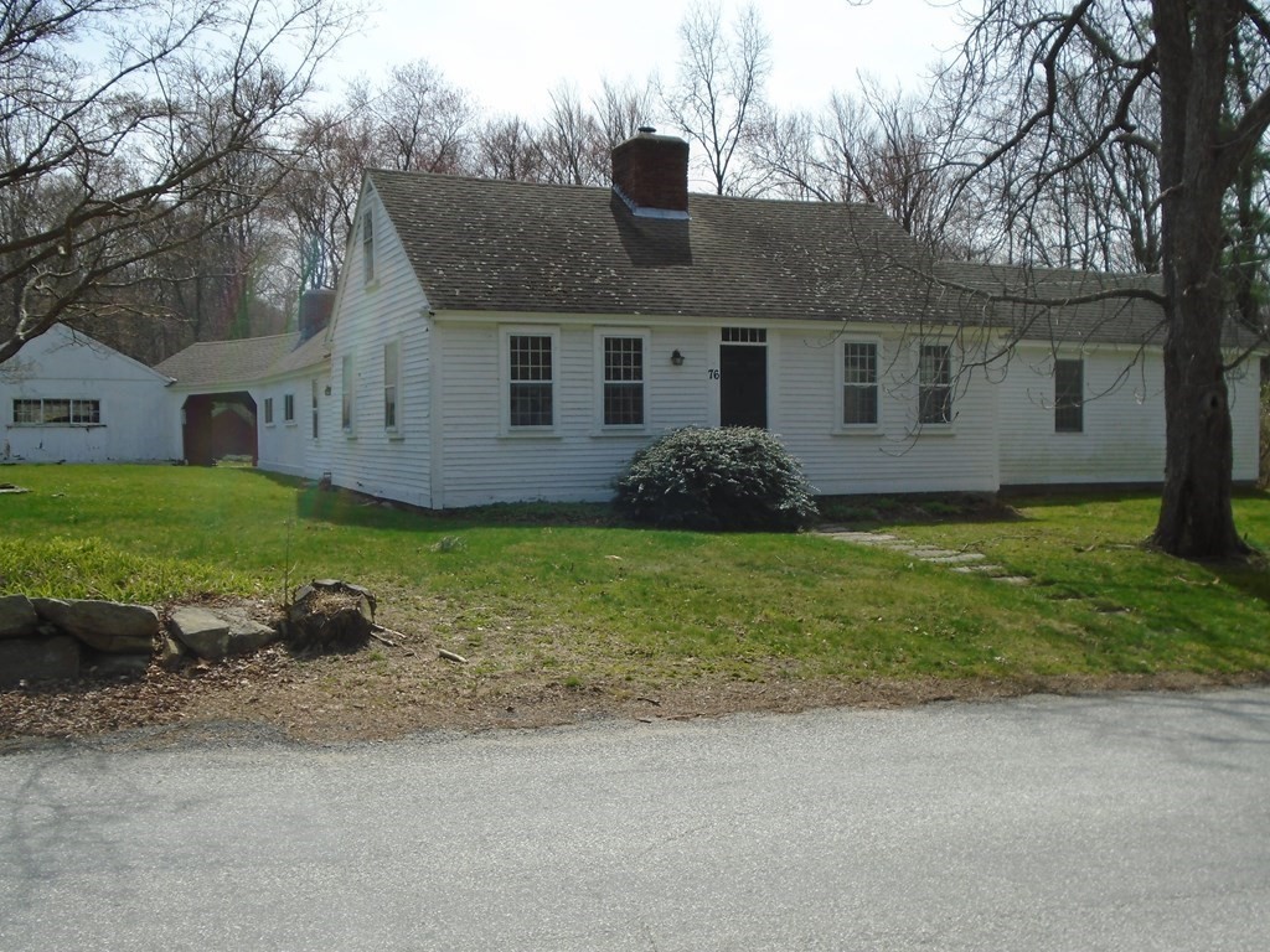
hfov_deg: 51.4
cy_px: 476
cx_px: 635
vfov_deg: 39.7
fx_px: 1321
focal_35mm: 36
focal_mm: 6.4
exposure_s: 1/800
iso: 100
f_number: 3.8
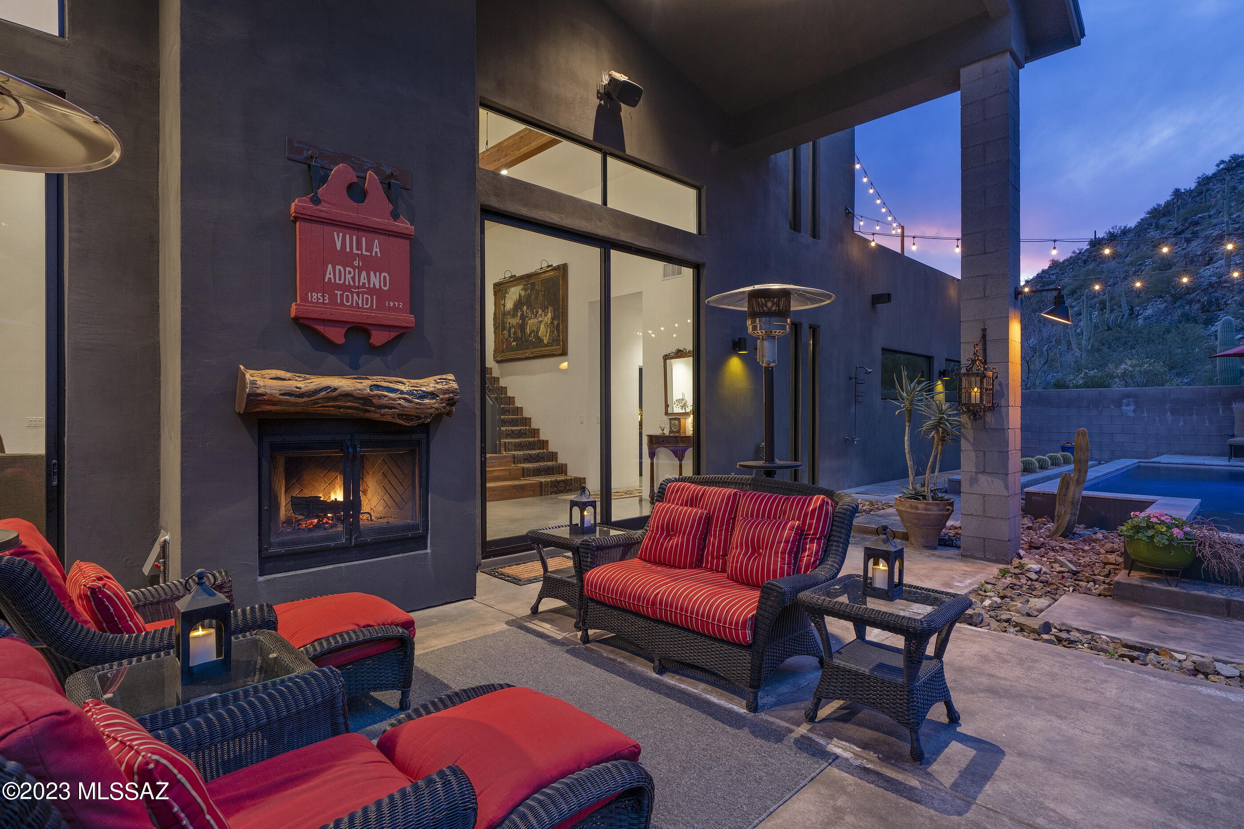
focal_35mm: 17
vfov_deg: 70.4
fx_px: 587
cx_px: 622
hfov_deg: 93.3
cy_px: 414
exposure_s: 1.3
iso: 200
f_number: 8
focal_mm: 17
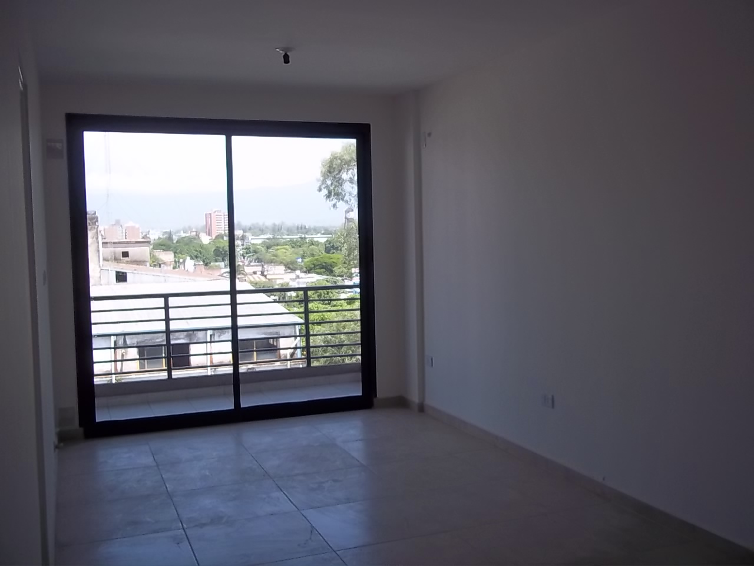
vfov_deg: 39.7
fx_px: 784
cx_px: 377
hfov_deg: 51.4
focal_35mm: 36
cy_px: 283
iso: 80
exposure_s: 1/400
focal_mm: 6.5
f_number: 3.1
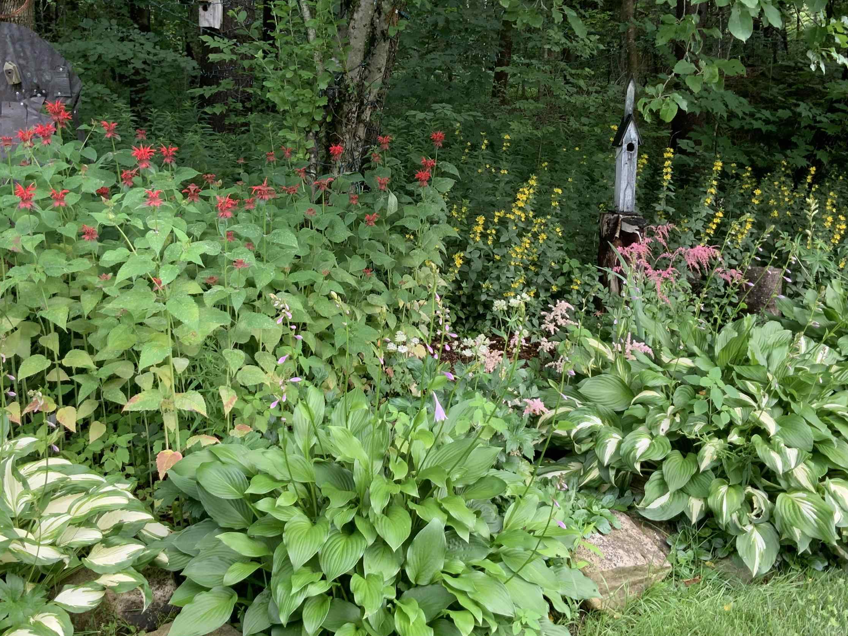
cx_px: 401
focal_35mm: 40
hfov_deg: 46.8
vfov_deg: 35.9
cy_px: 273
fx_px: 980
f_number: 1.8
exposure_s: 1/122
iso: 40
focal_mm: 3
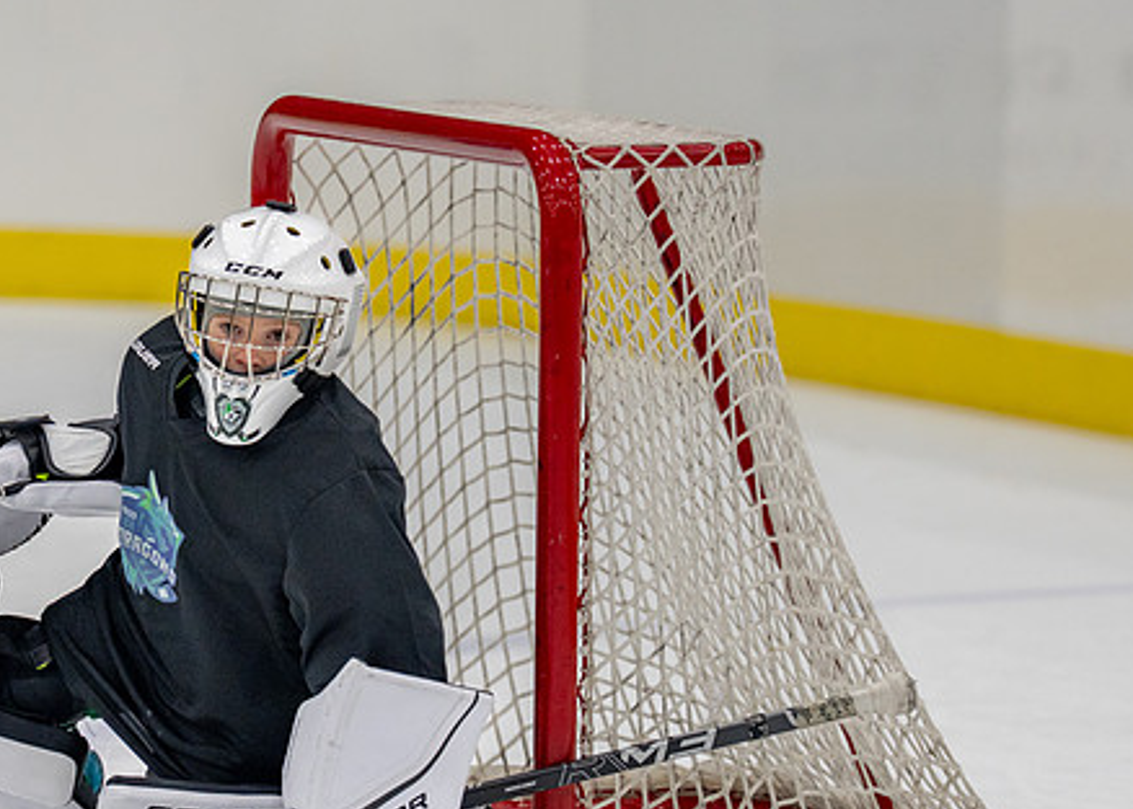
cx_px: 522
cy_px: 470
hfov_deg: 5.8
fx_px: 11232
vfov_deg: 4.1
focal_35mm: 349
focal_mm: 156
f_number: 2.8
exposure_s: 1/1600
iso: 1000
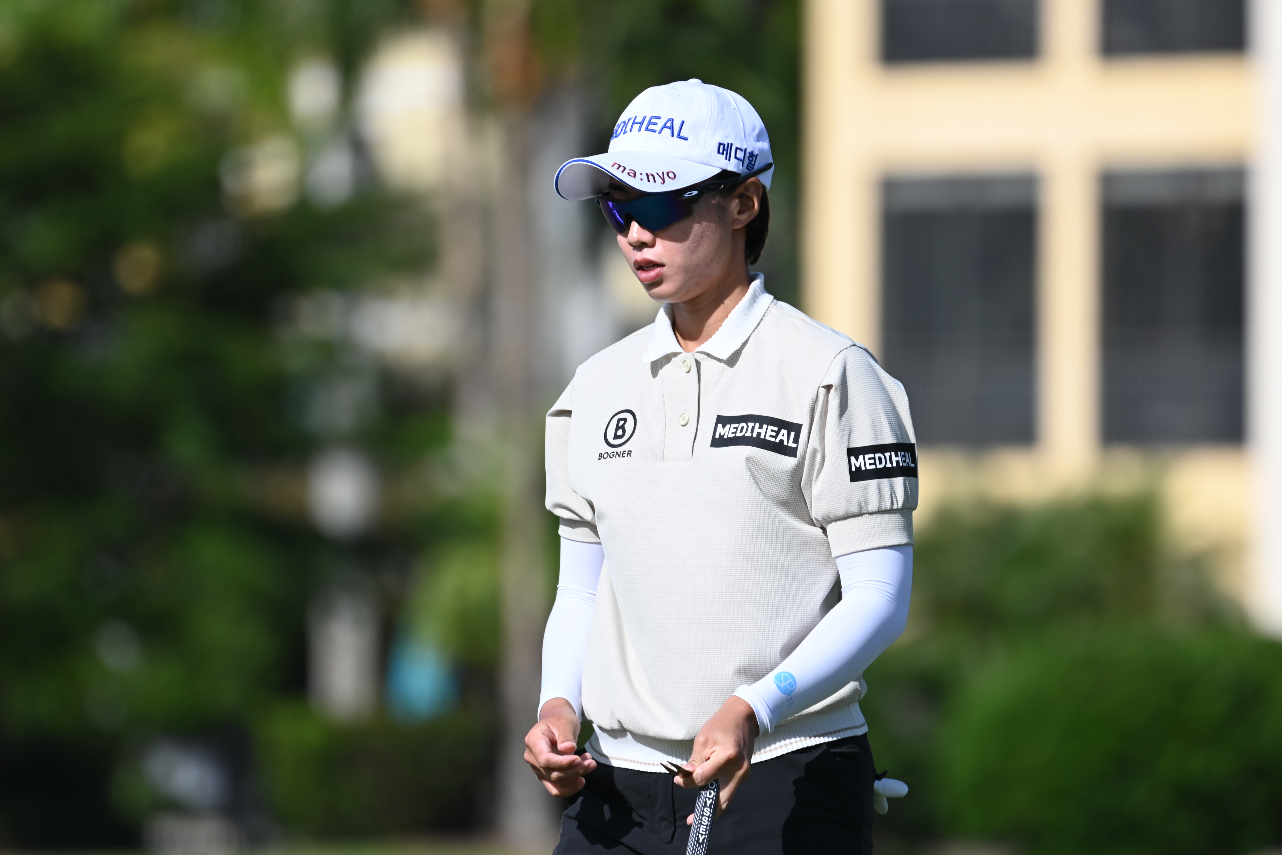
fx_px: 21365
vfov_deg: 2.3
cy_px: 428
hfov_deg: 3.4
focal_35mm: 600
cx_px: 641
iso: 110
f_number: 5.6
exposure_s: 1/640
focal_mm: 400
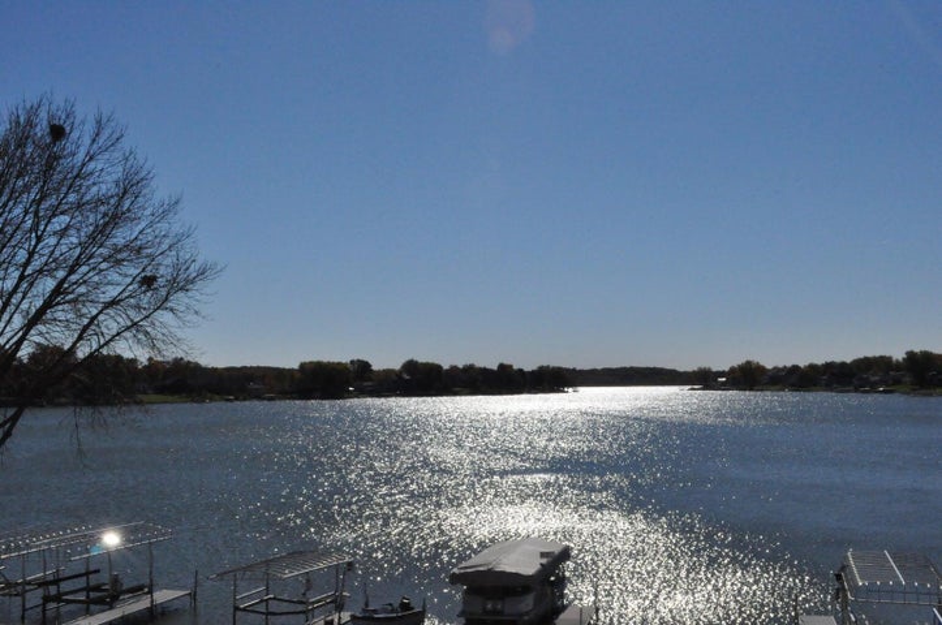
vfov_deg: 29.8
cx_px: 471
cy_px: 312
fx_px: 1176
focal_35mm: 45
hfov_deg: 43.7
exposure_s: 1/2000
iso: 2000
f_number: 22
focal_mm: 30
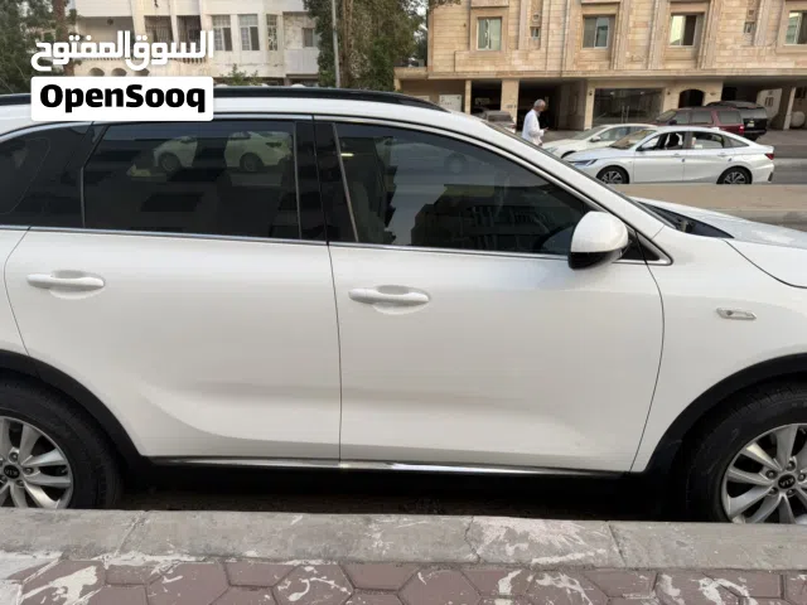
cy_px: 302
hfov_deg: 71.6
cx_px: 404
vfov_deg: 56.8
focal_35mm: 24
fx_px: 560
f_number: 1.78
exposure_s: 1/121
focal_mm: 6.76
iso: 64
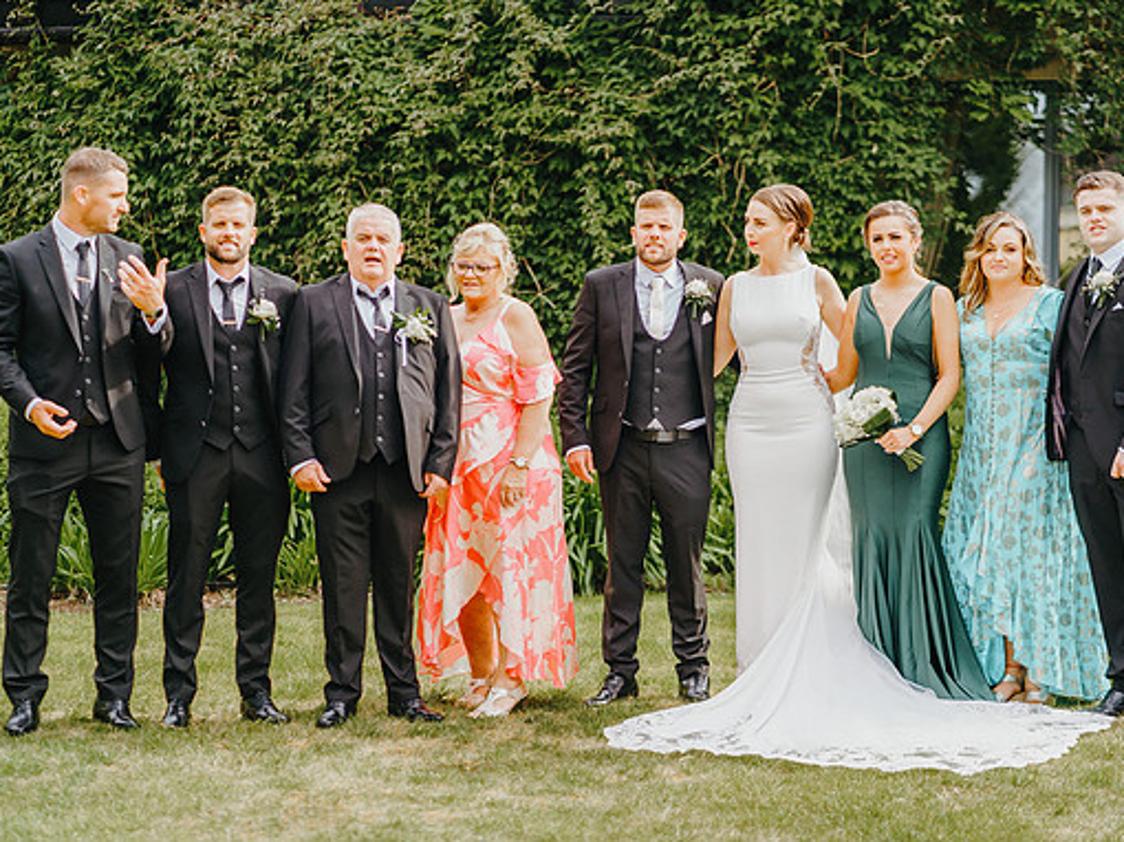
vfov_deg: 15.9
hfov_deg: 21.1
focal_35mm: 93
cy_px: 418
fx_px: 3018
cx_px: 606
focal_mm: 85
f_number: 2.2
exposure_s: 1/640
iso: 100
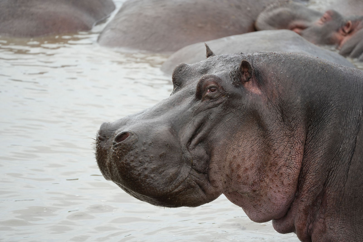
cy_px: 121
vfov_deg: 3.4
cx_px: 182
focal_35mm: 400
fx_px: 4032
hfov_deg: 5.2
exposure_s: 1/500
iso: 320
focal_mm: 400
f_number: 6.3
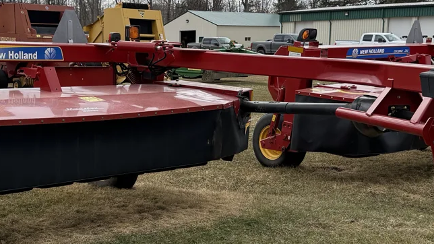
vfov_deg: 18.3
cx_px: 163
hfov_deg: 32.2
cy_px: 209
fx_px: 748
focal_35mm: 65
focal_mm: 6.76
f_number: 1.78
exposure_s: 1/3953
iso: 100
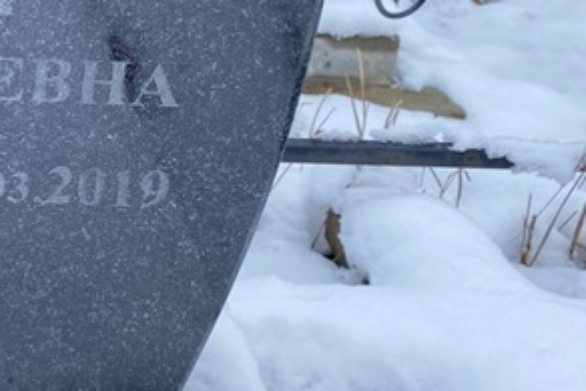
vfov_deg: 18.0
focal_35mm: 74
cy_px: 12
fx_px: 1205
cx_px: -136
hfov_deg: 24.5
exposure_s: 1/150
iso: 32
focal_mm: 4.25
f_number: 1.8
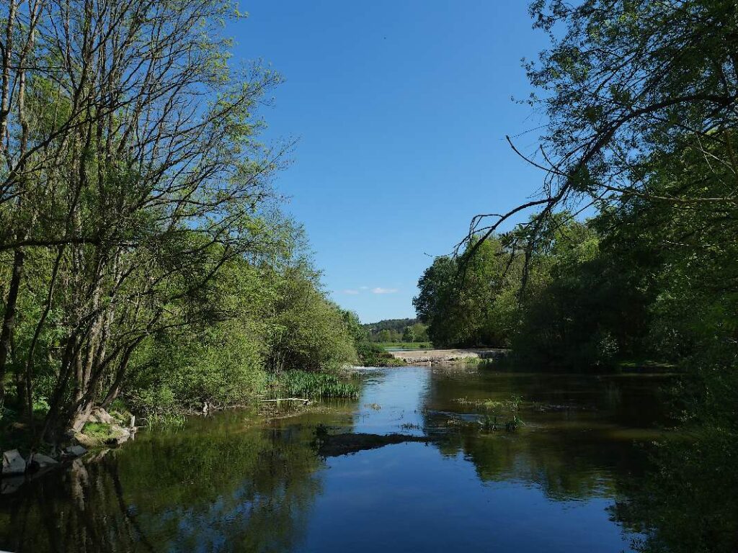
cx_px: 369
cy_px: 276
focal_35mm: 24
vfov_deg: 56.8
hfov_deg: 71.6
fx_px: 512
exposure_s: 1/800
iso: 200
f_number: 5.6
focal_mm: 12
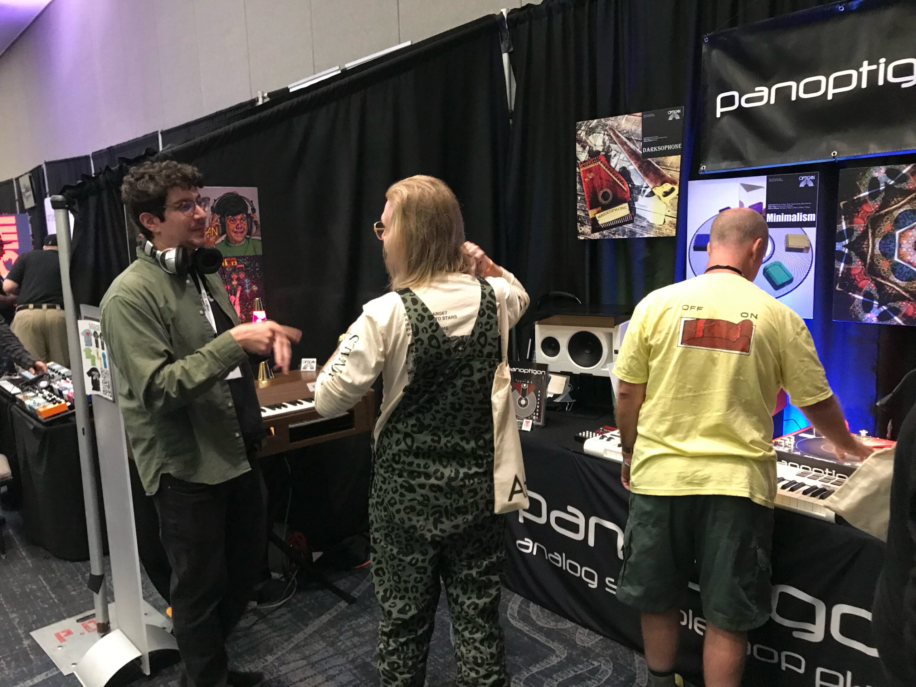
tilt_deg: -8.3
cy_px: 344
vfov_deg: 49.7
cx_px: 458
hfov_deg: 63.4
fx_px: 741
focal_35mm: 28
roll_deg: +2.7
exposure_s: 1/7
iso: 80
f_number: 1.8
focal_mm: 3.99
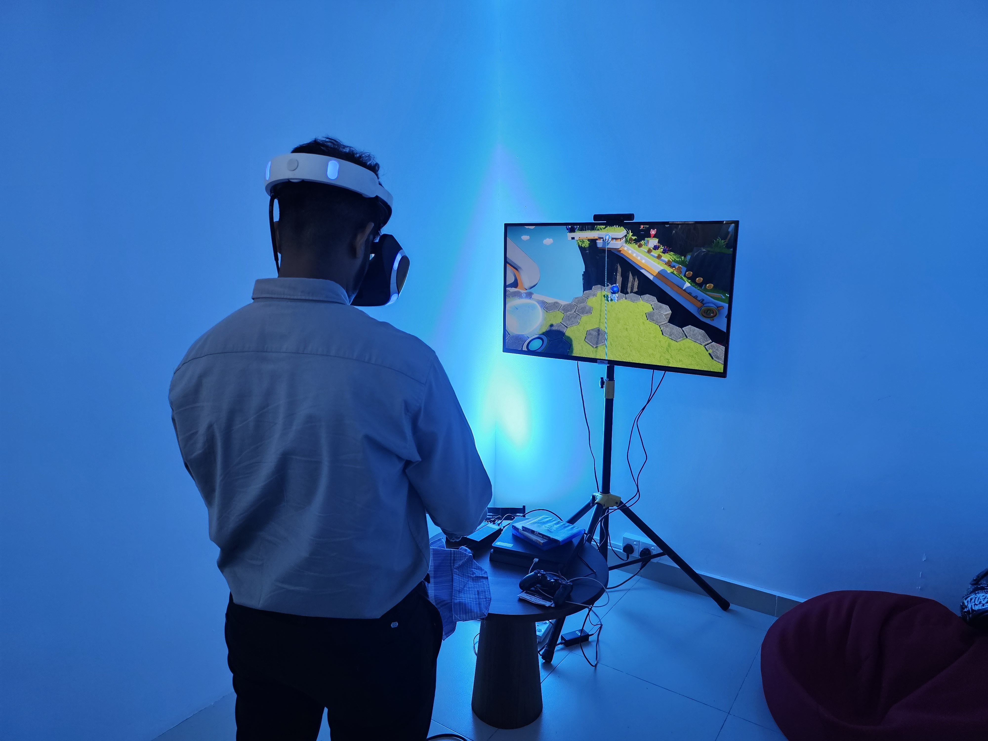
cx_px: 494
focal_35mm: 23
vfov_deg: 58.9
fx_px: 656
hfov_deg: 73.9
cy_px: 370
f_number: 1.7
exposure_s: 1/180
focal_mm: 6.3
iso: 160
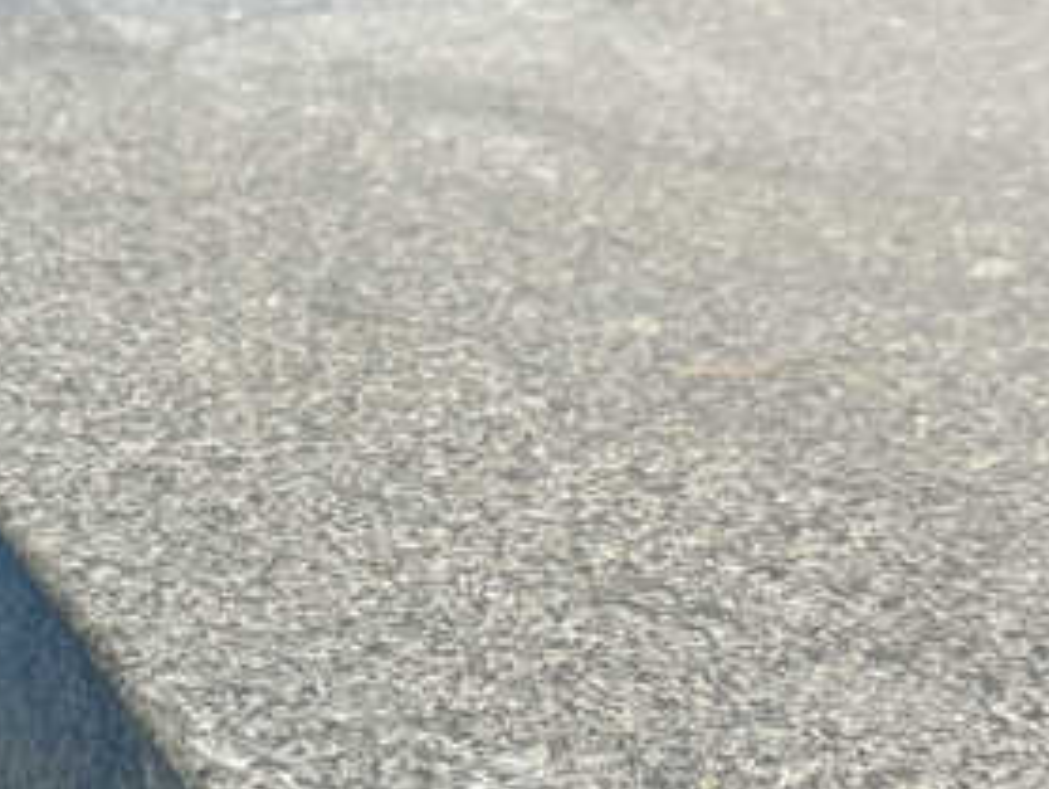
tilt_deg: -30.8
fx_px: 2093
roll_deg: -1.3
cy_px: 695
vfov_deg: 20.9
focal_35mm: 69
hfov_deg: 27.8
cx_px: 272
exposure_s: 1/60
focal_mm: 6.86
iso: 250
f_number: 1.78
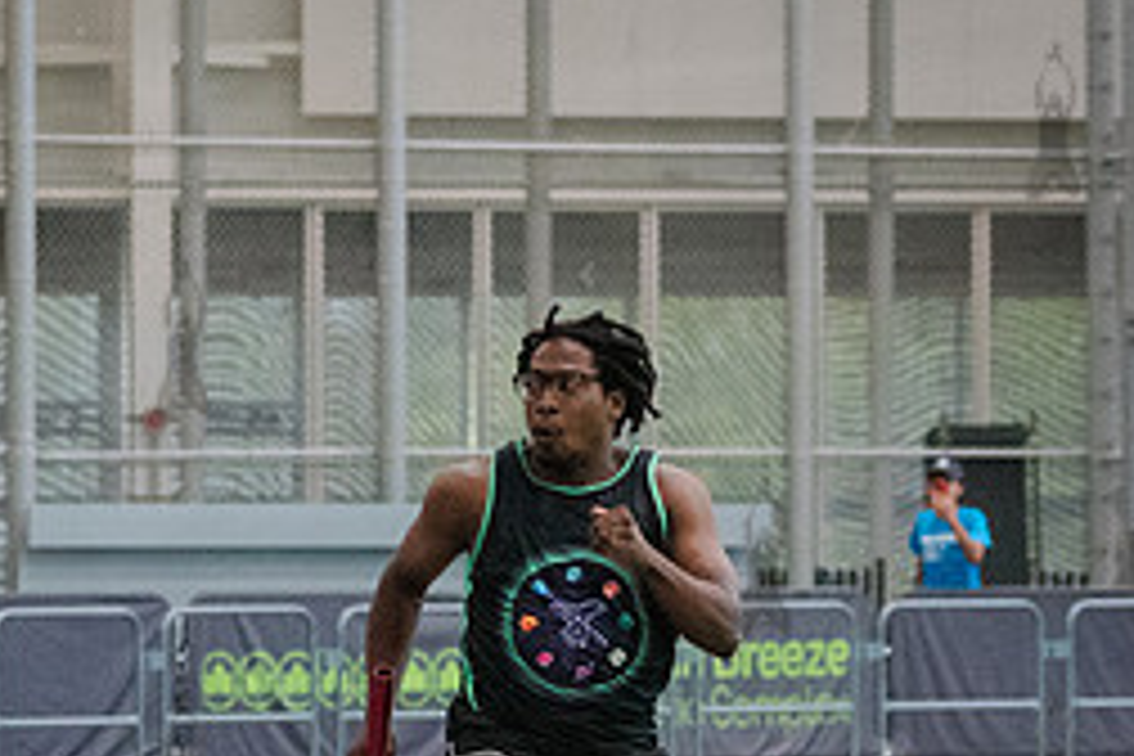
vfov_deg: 4.0
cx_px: 585
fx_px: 10741
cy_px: 938
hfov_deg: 6.0
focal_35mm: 341
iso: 6400
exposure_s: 1/1000
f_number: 4
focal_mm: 100
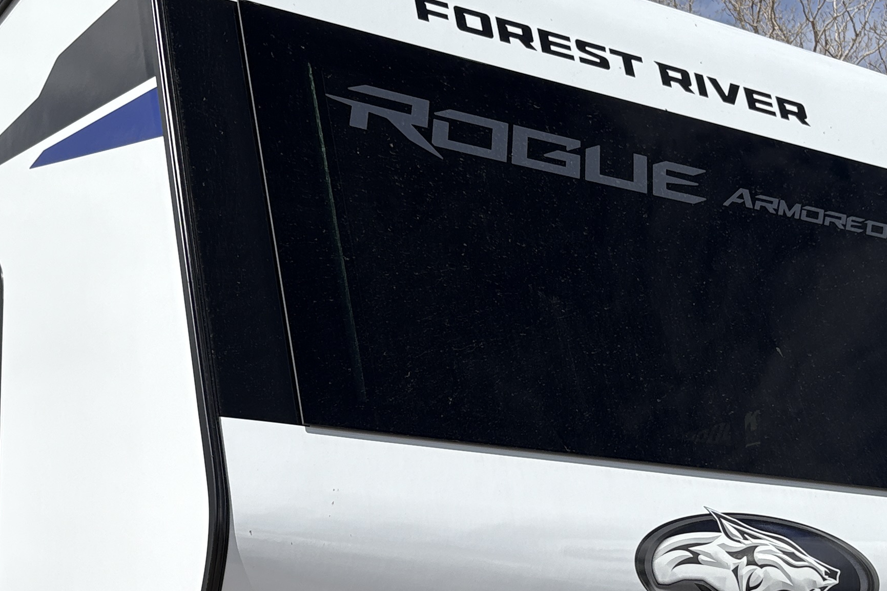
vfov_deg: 21.2
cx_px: 348
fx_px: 1552
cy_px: 517
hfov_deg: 31.8
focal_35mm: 63
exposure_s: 1/6993
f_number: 1.6
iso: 50
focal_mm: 5.96
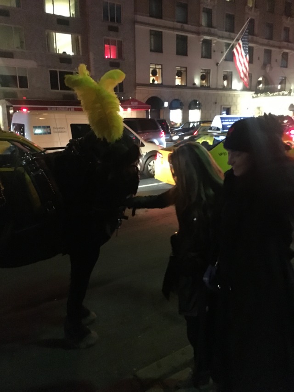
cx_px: 147
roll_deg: +2.2
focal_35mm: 29
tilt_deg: -11.7
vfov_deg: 61.7
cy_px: 196
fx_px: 328
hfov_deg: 48.2
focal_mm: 4.15
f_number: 2.2
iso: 1250
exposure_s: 1/15
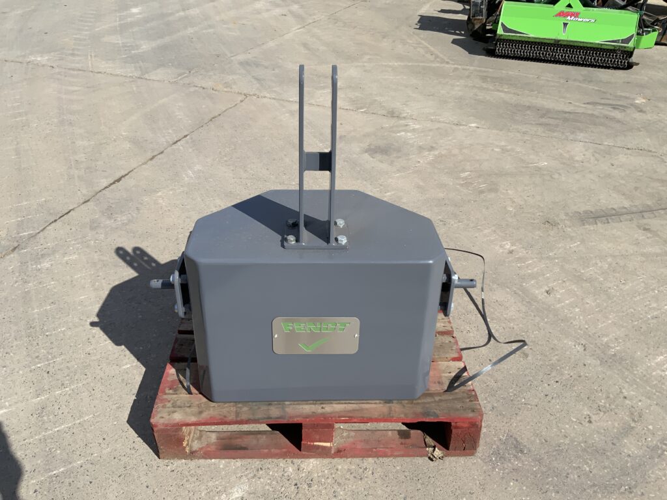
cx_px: 334
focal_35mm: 29
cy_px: 250
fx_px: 559
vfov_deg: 48.2
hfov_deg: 61.7
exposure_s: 1/2320
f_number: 1.8
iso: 16
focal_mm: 3
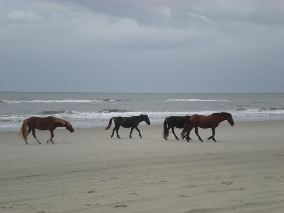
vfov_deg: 14.1
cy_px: 106
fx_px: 861
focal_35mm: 105
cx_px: 142
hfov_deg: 18.7
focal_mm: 17.3
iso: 88
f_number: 5.7
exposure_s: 1/106
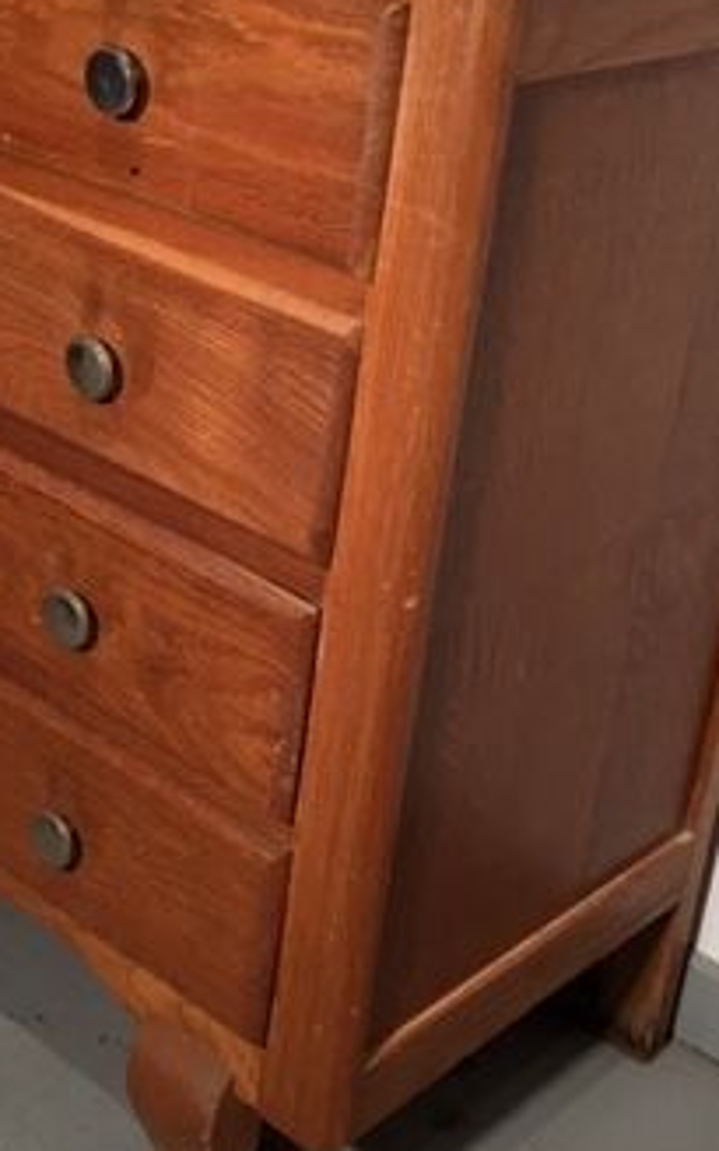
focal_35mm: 60
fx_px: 1881
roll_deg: -4.3
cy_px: 463
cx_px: 182
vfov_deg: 33.9
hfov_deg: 21.5
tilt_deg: -23.4
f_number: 2.2
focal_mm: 4.15
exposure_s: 1/33
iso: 40
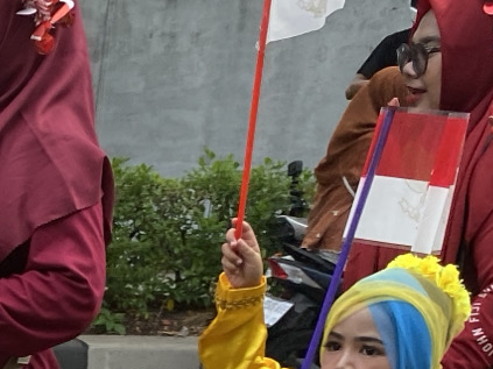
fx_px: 1751
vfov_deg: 10.7
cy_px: 800
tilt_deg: -23.7
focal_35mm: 123
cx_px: -336
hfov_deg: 14.5
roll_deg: -2.0
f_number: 1.8
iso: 32
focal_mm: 4.25
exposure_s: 1/565
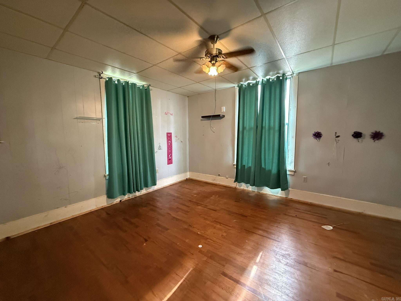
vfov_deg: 85.7
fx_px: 162
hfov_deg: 102.1
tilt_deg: -4.5
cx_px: 200
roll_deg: +1.0
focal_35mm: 14
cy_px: 150
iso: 1000
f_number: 2.2
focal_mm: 2.22
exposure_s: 1/60
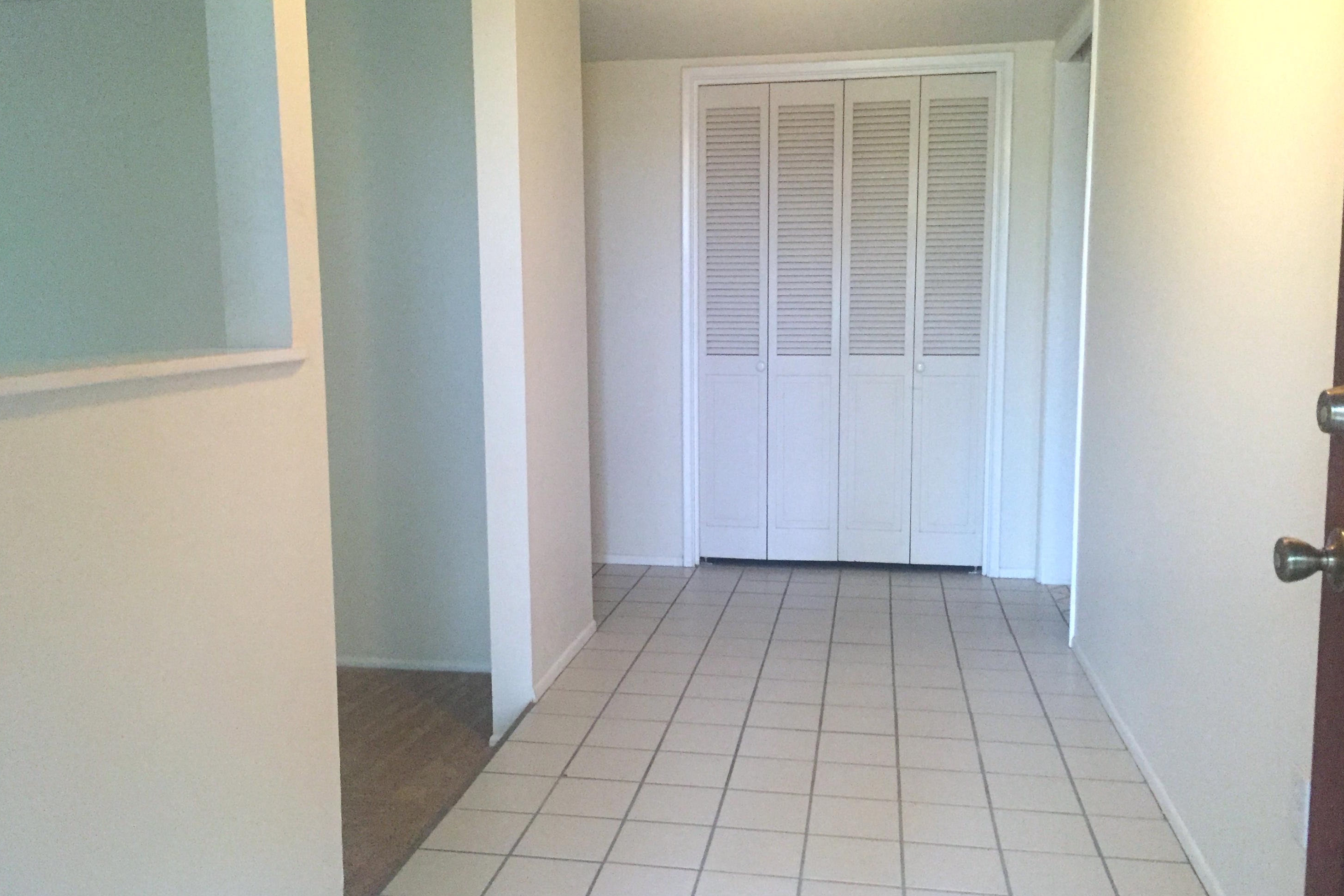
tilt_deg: -6.6
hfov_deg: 60.3
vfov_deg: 42.3
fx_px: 1157
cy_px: 435
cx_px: 669
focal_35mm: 31
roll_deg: +0.4
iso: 250
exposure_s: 1/30
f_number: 2.2
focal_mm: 4.15
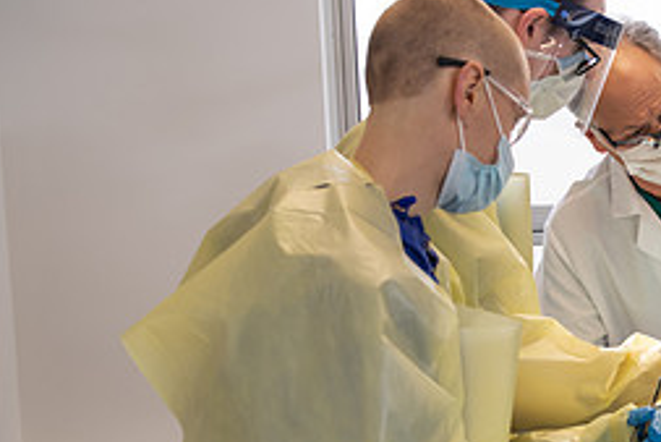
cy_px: 318
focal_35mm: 78
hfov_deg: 24.5
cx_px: 695
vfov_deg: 17.4
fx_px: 1433
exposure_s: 1/200
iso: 500
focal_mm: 34
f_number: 4
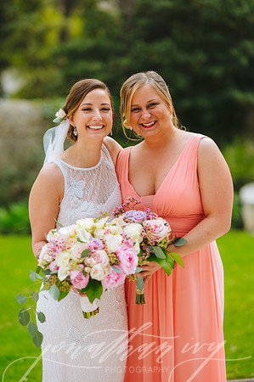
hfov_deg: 16.0
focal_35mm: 85
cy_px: 191
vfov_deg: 23.9
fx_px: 902
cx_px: 127
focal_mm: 85
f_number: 1.8
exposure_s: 1/2500
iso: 200
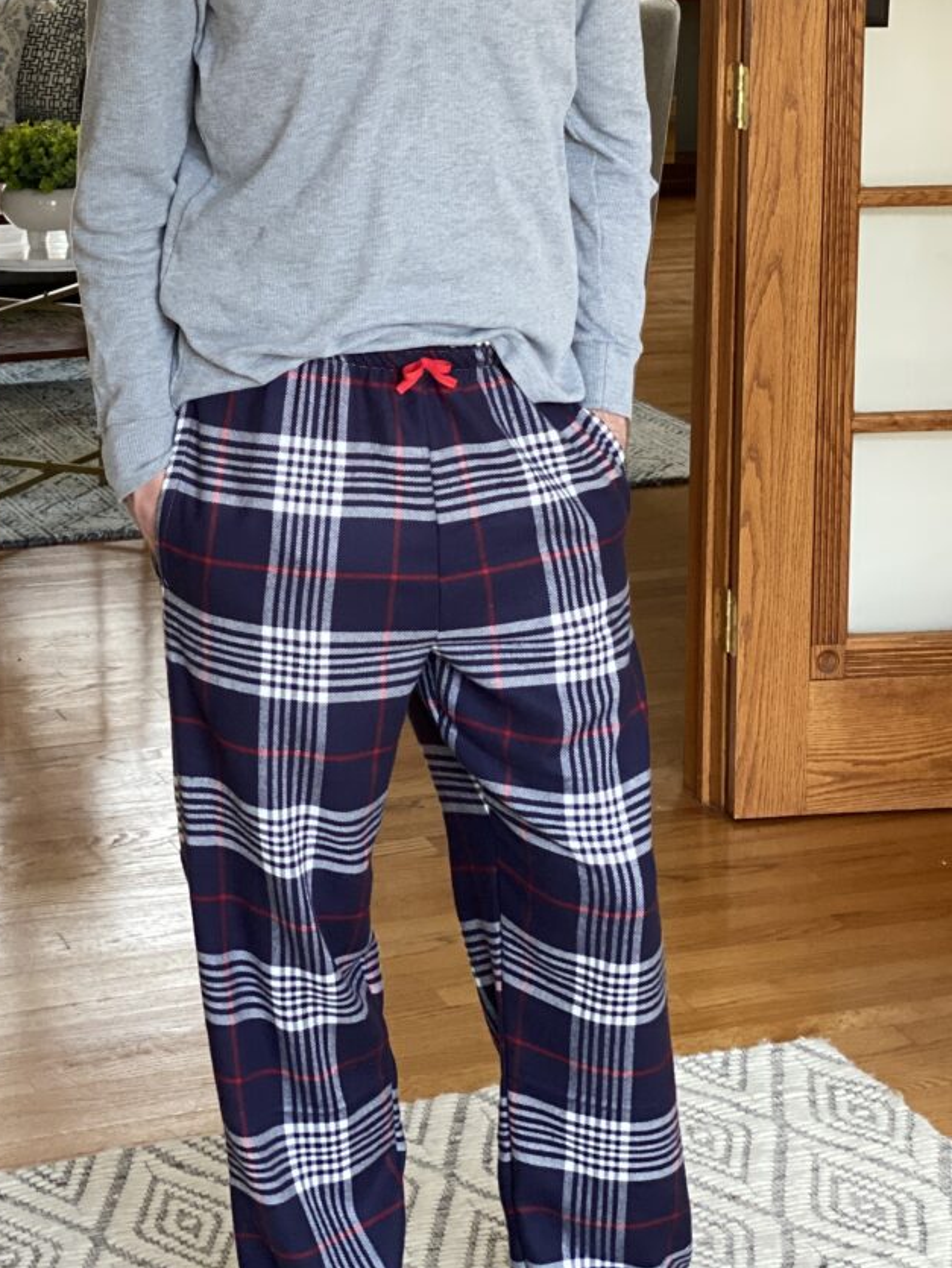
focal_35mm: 83
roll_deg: -1.1
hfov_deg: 17.8
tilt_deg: -8.1
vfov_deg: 23.3
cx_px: 448
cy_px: 301
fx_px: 3041
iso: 250
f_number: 2
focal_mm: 6
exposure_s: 1/94
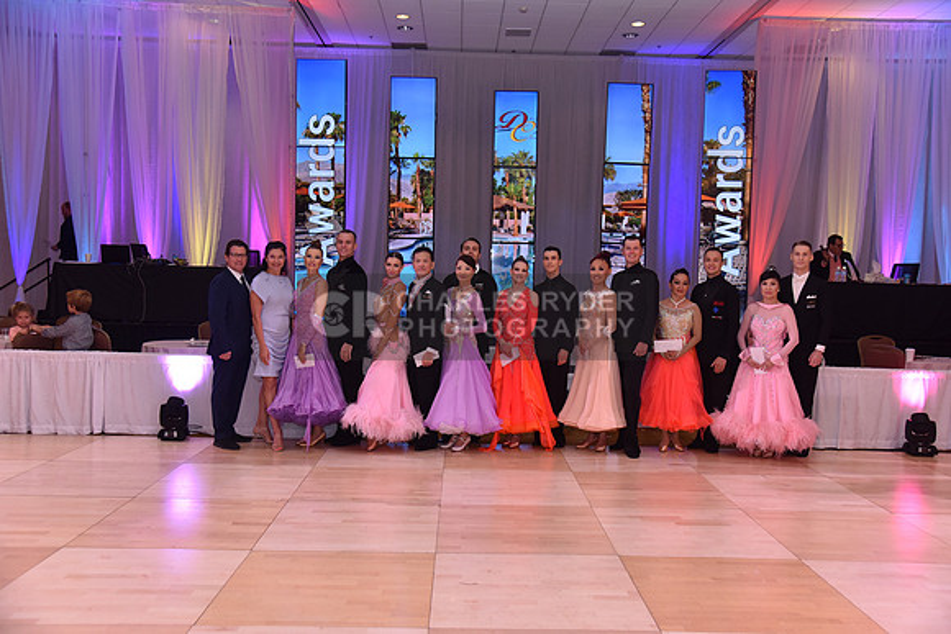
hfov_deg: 55.8
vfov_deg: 38.9
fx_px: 898
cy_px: 317
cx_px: 476
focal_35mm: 34
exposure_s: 1/250
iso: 1000
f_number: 4.5
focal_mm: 34
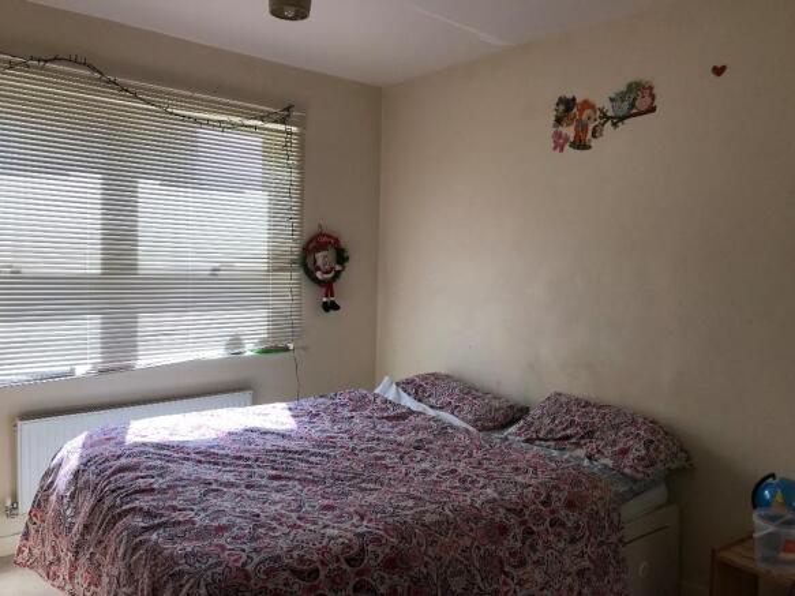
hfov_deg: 63.5
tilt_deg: -2.9
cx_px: 398
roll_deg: -2.7
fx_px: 643
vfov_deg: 49.7
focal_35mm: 28
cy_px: 298
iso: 20
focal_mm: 3.99
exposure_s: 1/230
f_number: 1.8
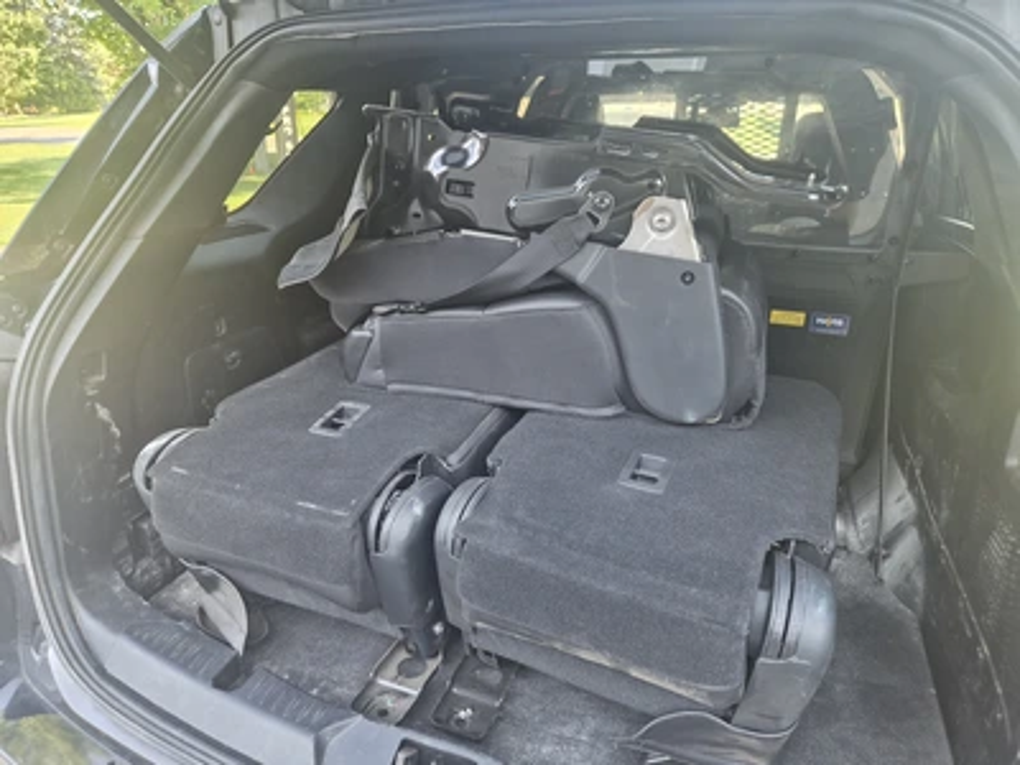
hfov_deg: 73.9
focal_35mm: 23
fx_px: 678
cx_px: 510
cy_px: 382
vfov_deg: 58.9
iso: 160
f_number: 1.8
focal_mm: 5.4
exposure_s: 1/180
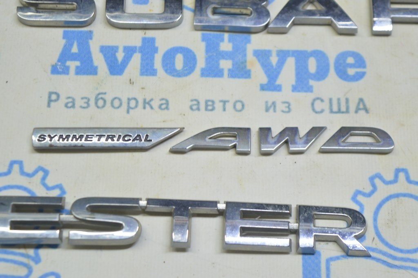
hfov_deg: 24.6
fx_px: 957
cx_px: 209
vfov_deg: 16.5
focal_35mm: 82
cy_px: 139
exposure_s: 1/20
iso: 400
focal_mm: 55
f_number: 5.6
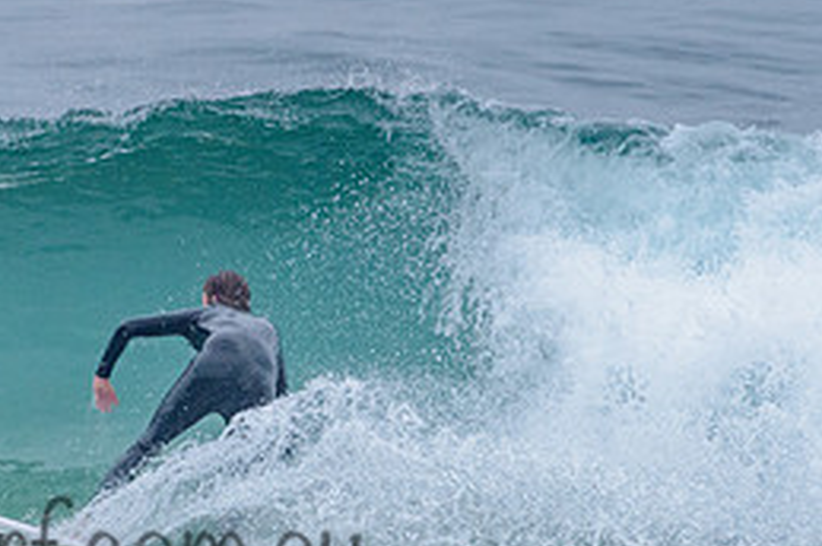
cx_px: 233
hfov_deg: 1.5
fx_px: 31356
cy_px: 380
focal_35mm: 1375
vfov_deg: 1.0
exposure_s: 1/2000
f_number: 5.6
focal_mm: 500
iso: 1800
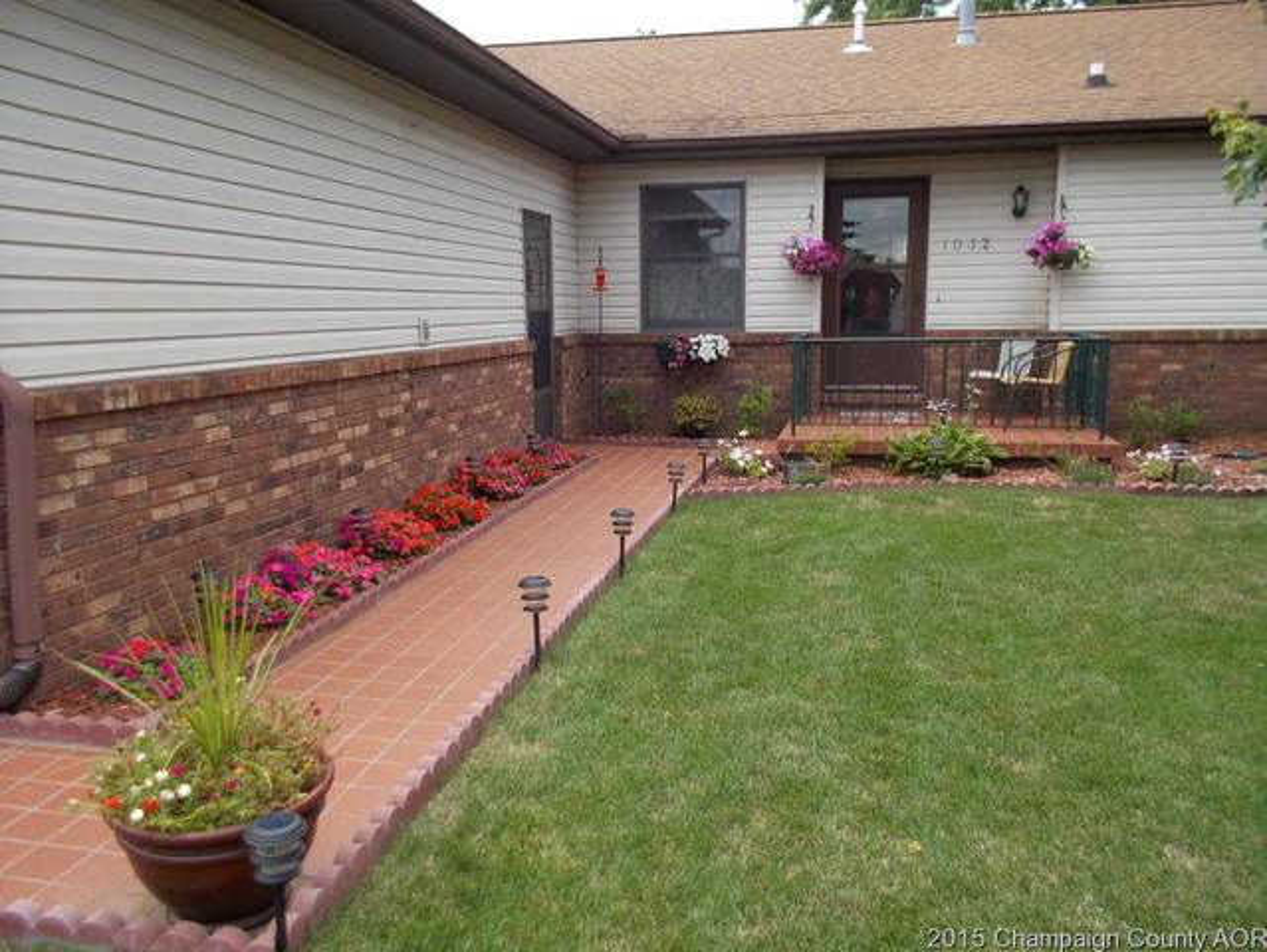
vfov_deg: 48.3
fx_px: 1062
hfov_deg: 61.6
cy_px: 476
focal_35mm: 29
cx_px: 634
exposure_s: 1/250
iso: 80
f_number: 3.3
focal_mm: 4.1
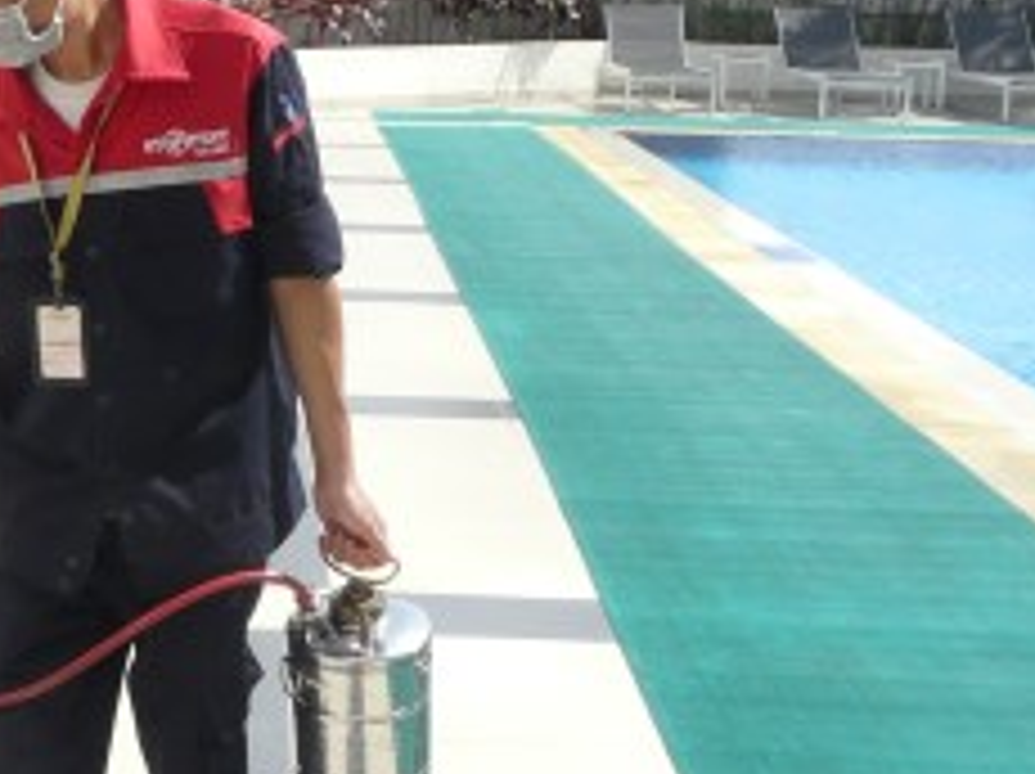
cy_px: 254
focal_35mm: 73
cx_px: -36
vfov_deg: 20.1
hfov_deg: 25.2
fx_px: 2180
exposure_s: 1/320
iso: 100
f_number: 5.6
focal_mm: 4.6
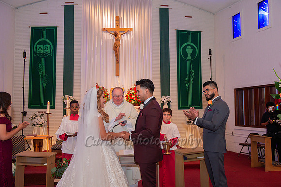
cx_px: 140
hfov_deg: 54.5
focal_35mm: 35
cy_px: 94
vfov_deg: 37.8
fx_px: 273
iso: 1250
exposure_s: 1/60
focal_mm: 35
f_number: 4.5
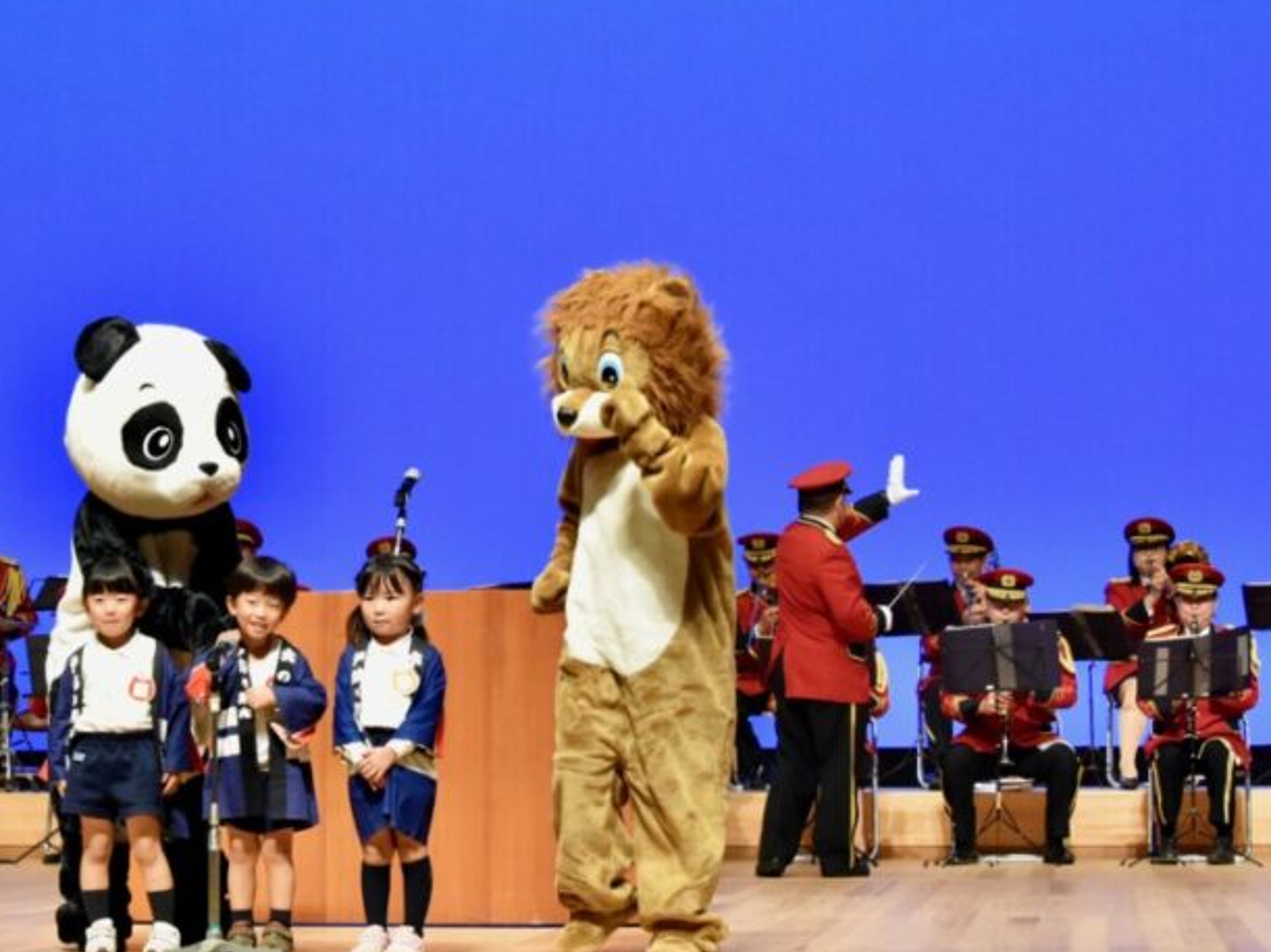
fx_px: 3671
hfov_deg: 19.6
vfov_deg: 14.8
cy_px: 302
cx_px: 435
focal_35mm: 100
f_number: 7.1
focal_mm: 62
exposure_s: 1/200
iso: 6400
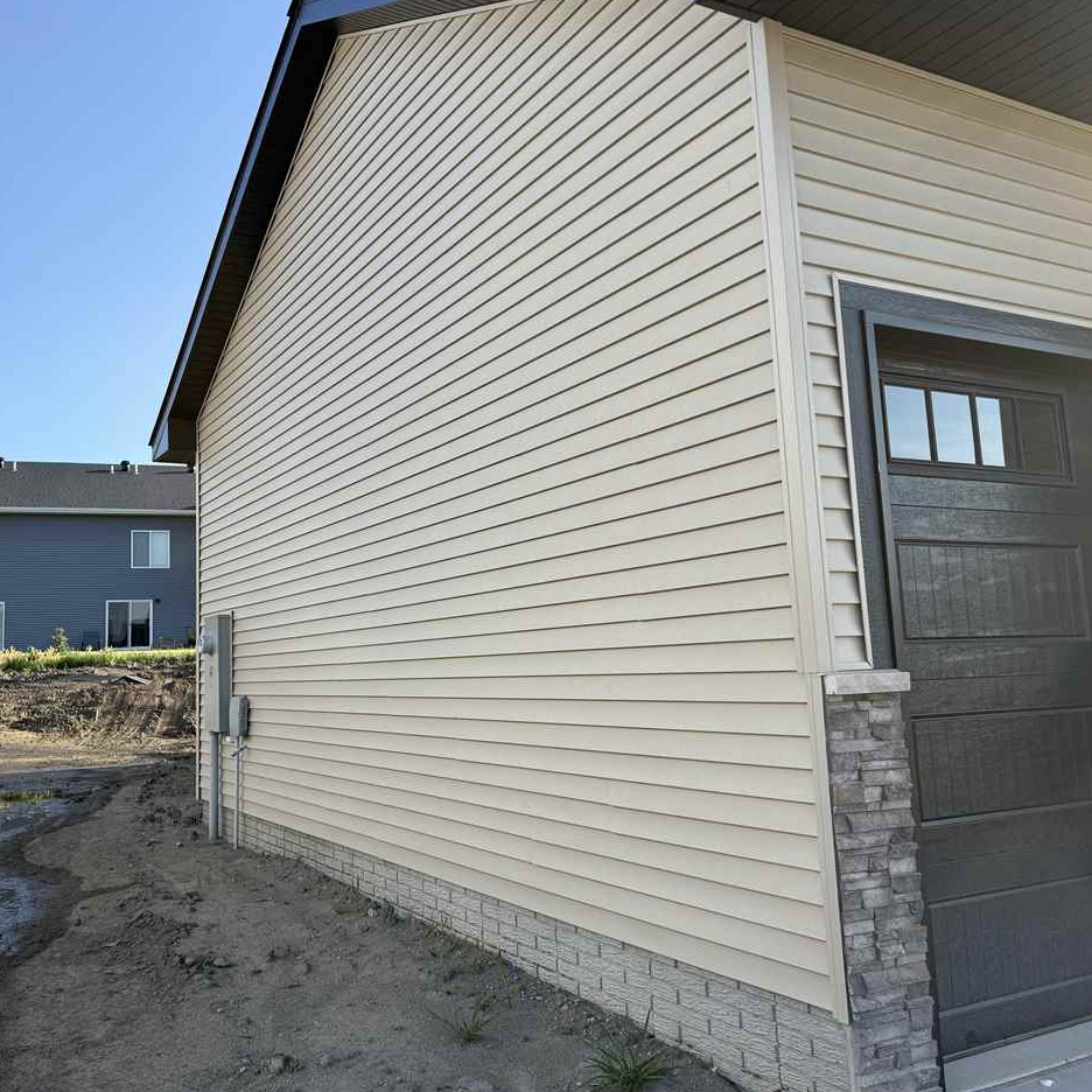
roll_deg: +2.4
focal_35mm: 29
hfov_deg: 55.0
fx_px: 1035
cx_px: 406
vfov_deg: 55.6
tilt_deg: +9.5
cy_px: 544
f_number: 1.78
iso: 80
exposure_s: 1/2110
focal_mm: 6.76
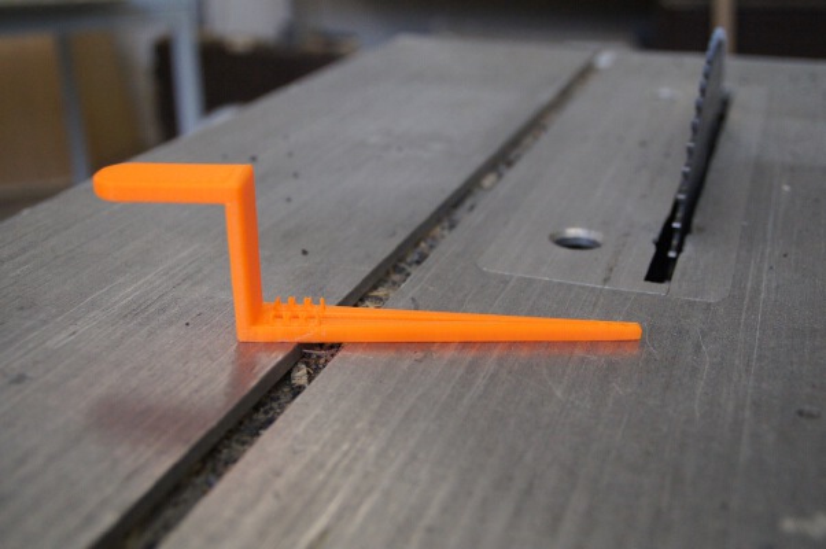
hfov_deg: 43.6
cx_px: 413
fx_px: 1031
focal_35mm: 45
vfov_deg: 29.8
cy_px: 274
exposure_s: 1/125
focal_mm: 30
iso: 1600
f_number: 4
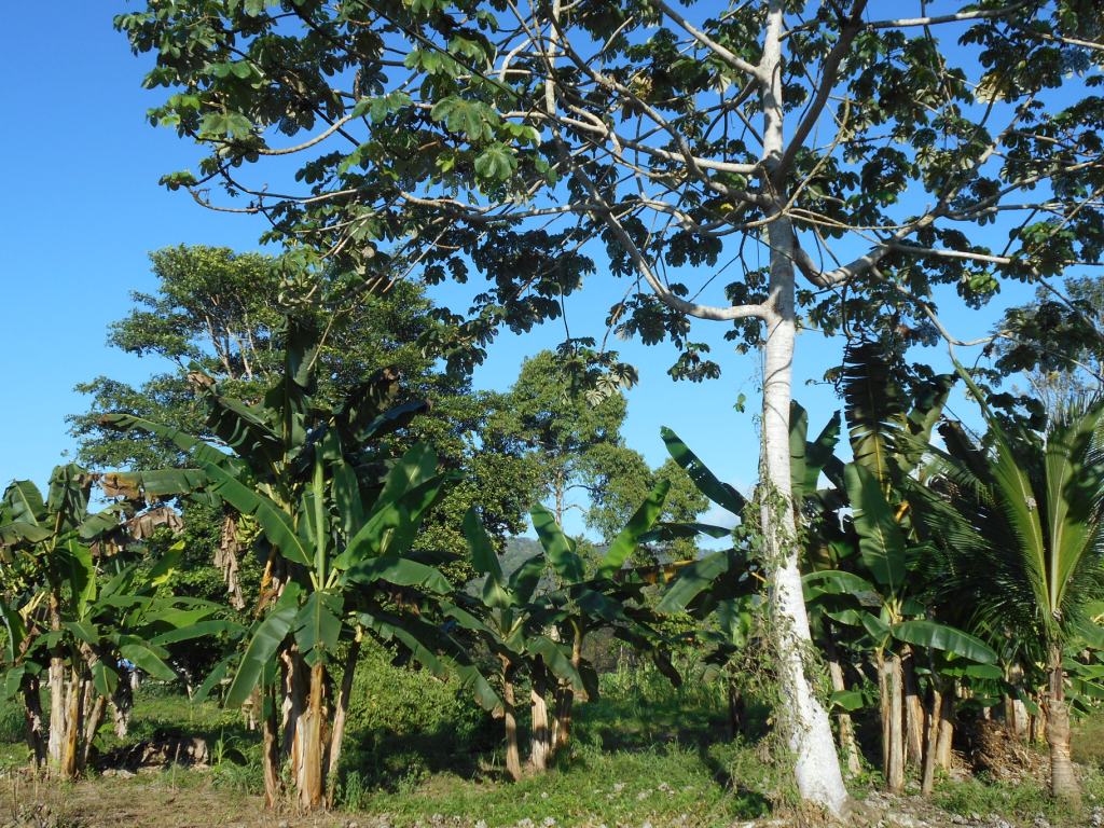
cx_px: 552
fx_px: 1021
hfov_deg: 56.8
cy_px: 414
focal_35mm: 32
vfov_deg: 44.2
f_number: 3.6
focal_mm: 5.8
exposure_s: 1/640
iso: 80
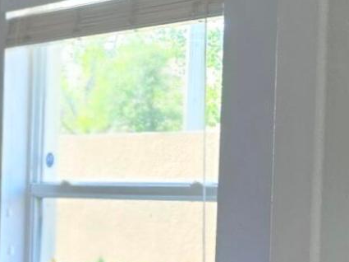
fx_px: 1571
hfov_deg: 10.0
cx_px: -636
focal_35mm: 156
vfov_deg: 9.4
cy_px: 281
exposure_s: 1/120
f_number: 1.7
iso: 100
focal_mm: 6.3
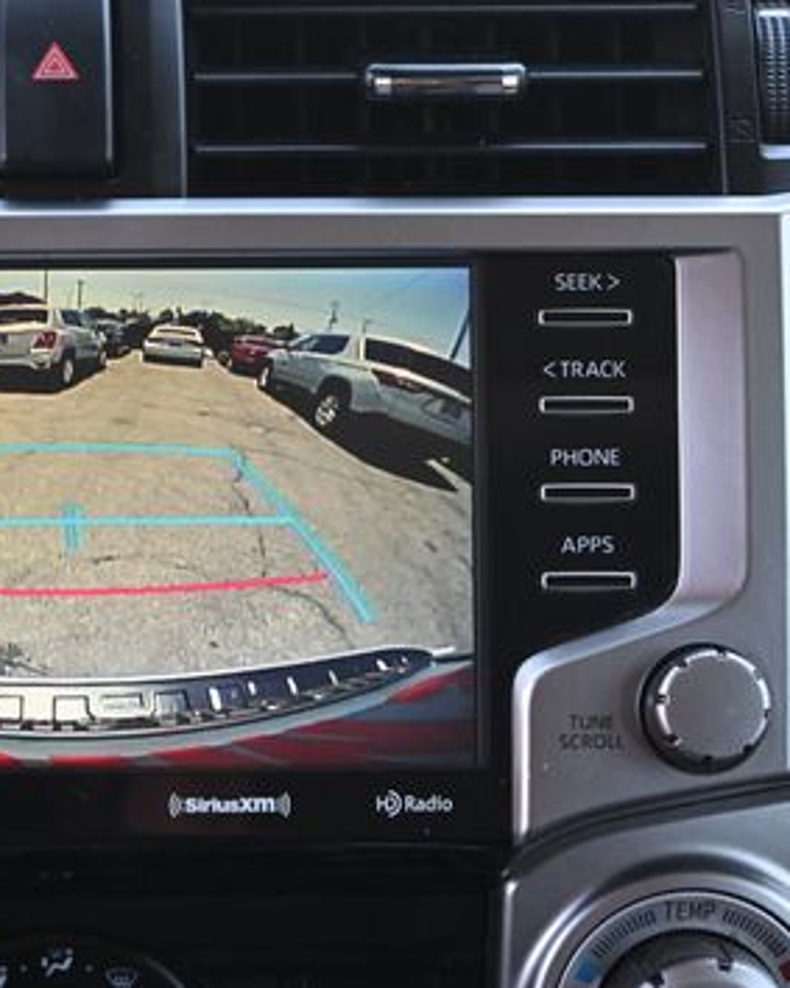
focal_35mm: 117
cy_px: 592
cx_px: 53
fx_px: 3421
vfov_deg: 16.4
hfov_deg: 13.0
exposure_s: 1/125
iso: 1600
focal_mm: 46
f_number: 6
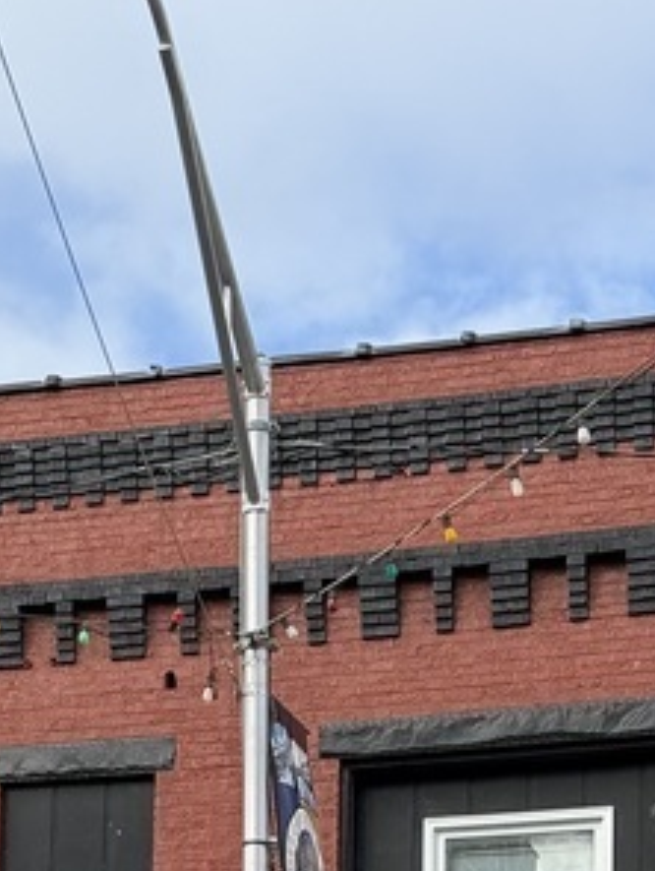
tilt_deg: +11.4
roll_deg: -1.6
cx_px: 189
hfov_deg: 11.4
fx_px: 3273
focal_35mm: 130
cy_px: 1175
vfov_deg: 14.4
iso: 80
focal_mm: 6.76
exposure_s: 1/2088
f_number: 1.78
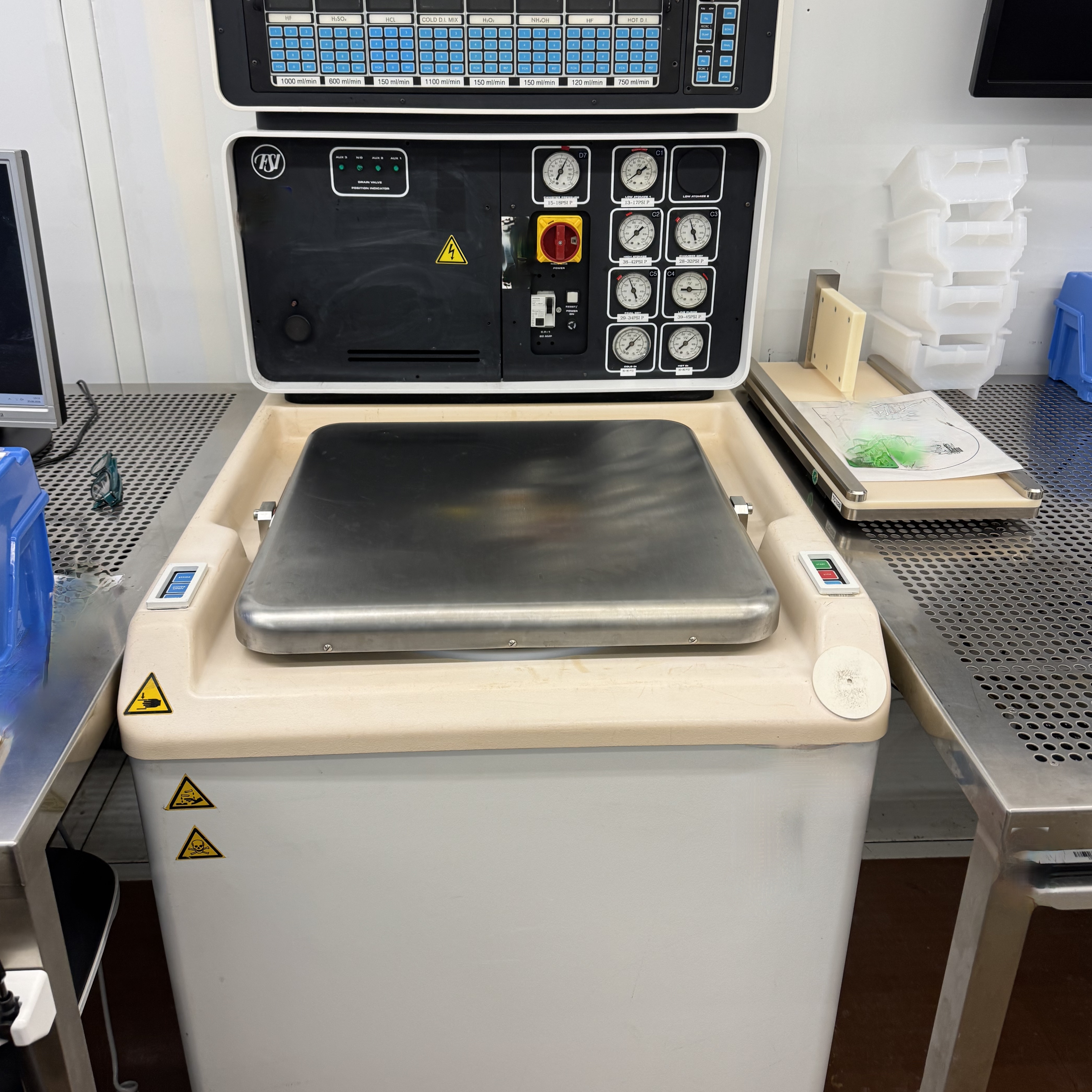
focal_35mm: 29
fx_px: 1035
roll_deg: +0.0
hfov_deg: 55.6
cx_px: 544
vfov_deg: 55.5
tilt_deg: -24.4
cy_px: 485
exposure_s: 1/120
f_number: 1.78
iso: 125
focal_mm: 6.76
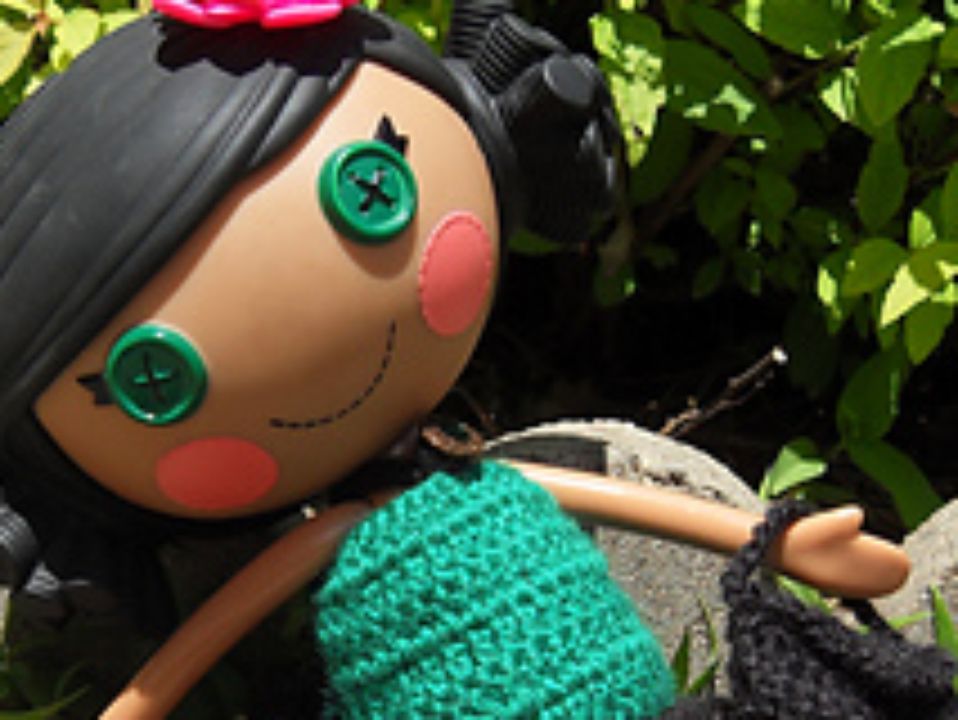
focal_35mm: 82
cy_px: 605
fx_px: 2271
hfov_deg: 23.7
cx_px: 324
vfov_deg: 17.8
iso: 80
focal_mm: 6.3
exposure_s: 1/180
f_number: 8.2
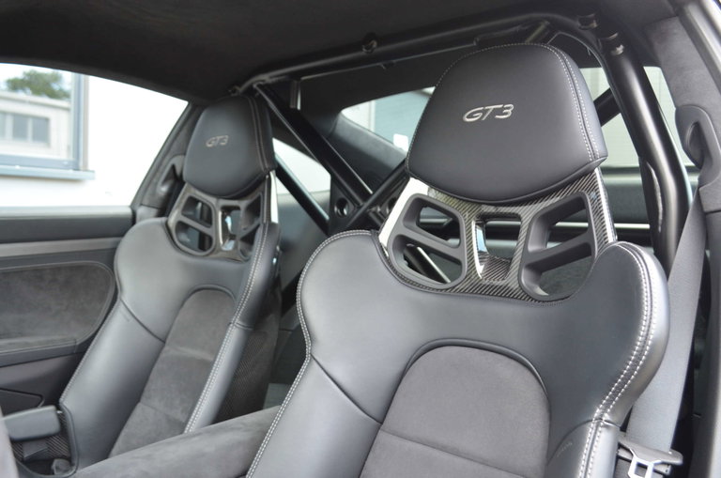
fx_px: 660
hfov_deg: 57.3
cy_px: 239
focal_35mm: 33
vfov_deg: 39.8
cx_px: 360
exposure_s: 1/60
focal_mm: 22
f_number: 4
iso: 560
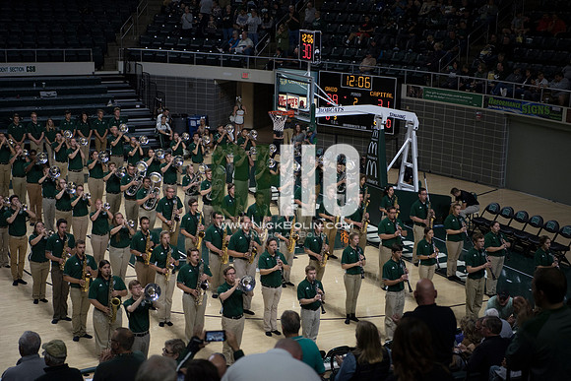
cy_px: 190
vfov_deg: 19.5
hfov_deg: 28.8
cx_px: 286
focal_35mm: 70
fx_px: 1110
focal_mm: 70
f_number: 2.8
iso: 2000
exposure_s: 1/1000
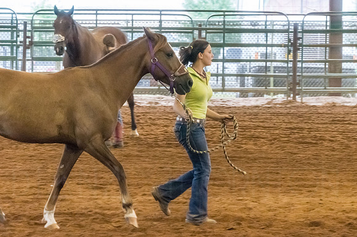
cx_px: 211
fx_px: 1746
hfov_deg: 11.7
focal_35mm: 176
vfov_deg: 7.8
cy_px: 97
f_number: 5.6
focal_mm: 90
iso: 2500
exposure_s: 1/160
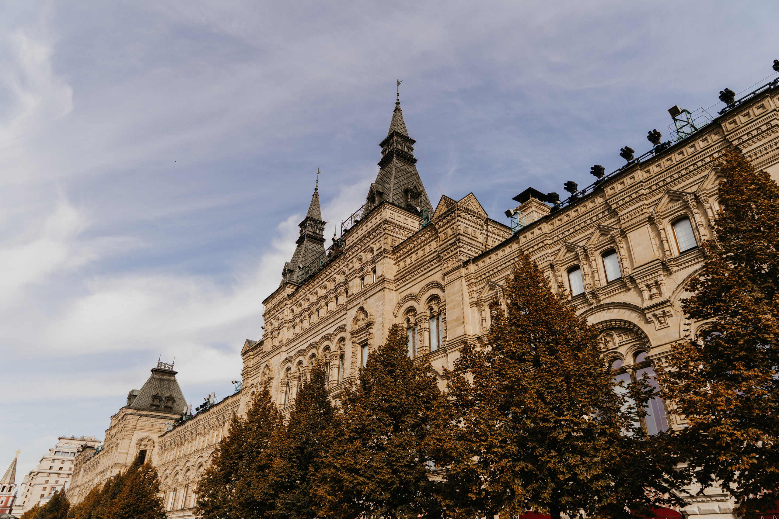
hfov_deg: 73.7
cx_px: 390
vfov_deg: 53.1
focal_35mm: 24
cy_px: 260
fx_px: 519
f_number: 4
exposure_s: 1/400
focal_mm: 24
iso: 100
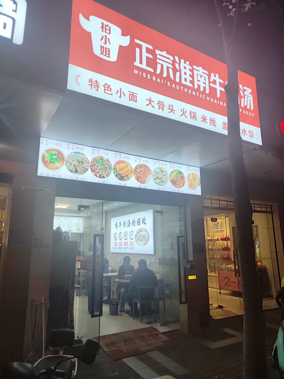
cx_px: 142
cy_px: 190
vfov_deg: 71.6
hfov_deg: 56.8
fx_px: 263
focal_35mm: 24
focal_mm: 5.26
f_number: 1.65
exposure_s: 1/100
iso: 60
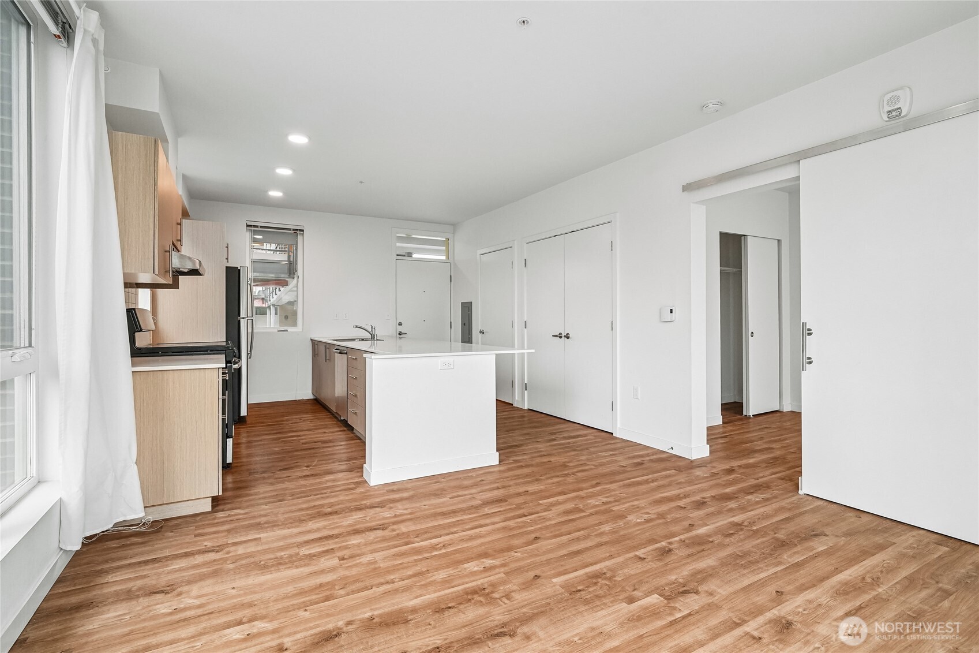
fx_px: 435
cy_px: 326
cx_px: 490
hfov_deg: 96.7
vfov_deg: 73.7
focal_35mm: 16
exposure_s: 1/80
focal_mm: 16
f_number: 8
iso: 1600
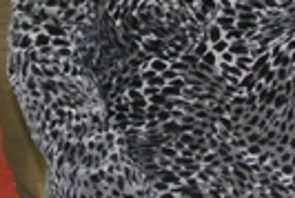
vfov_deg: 9.0
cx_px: -27
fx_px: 1222
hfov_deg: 13.5
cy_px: -105
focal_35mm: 149
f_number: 3.8
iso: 800
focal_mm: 11.8
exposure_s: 1/60
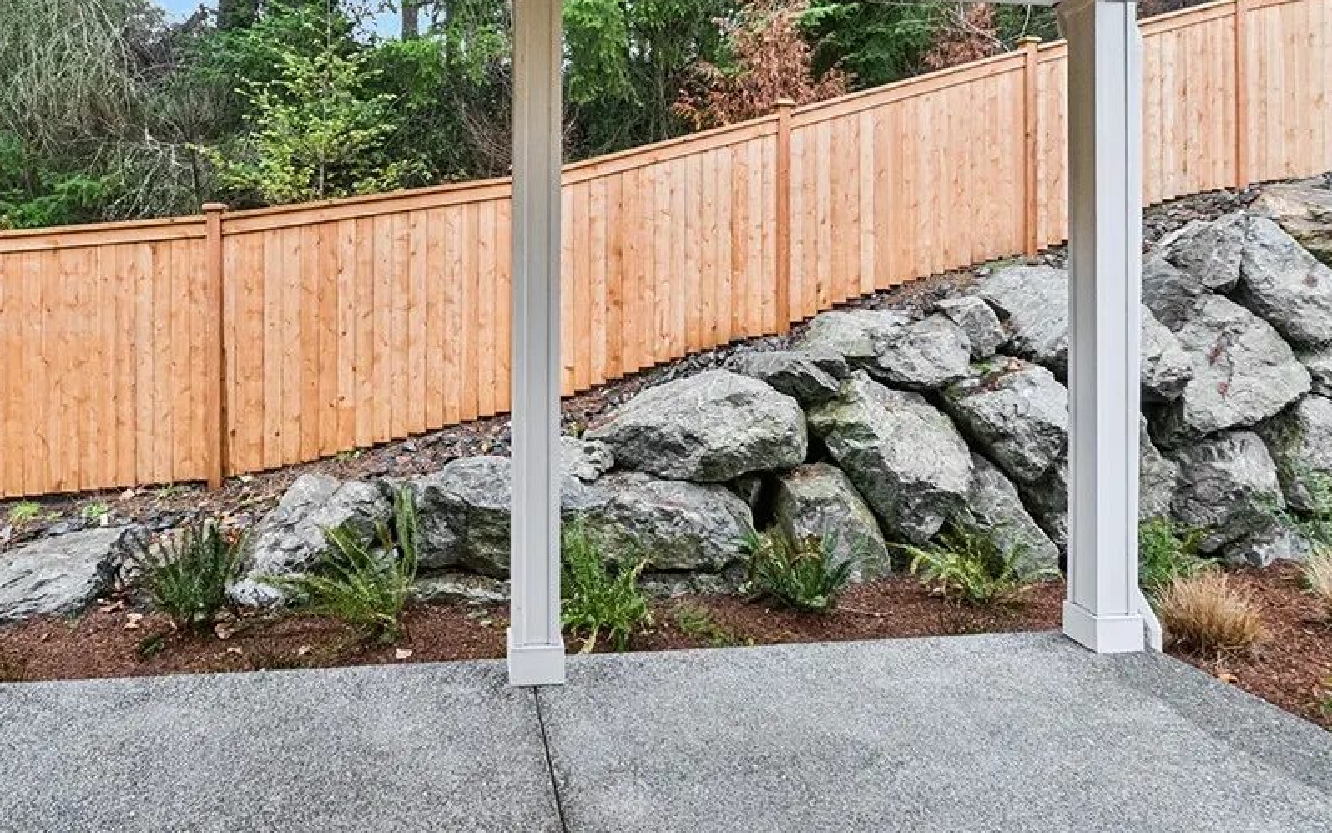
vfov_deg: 52.0
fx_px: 835
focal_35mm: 23
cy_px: 275
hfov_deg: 76.5
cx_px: 551
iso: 1600
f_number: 9
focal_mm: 10
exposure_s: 1/30
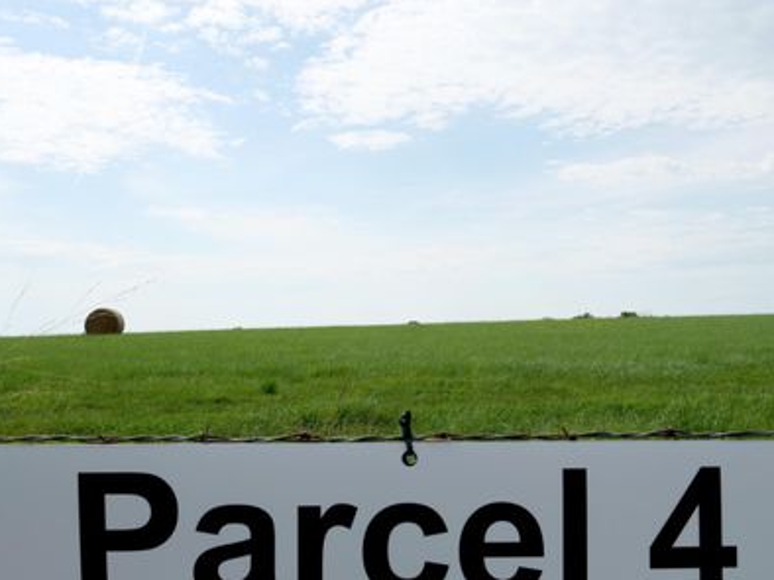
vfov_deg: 42.8
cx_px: 389
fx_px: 737
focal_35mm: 33
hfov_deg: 55.4
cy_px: 321
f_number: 8
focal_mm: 13
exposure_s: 1/640
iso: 200
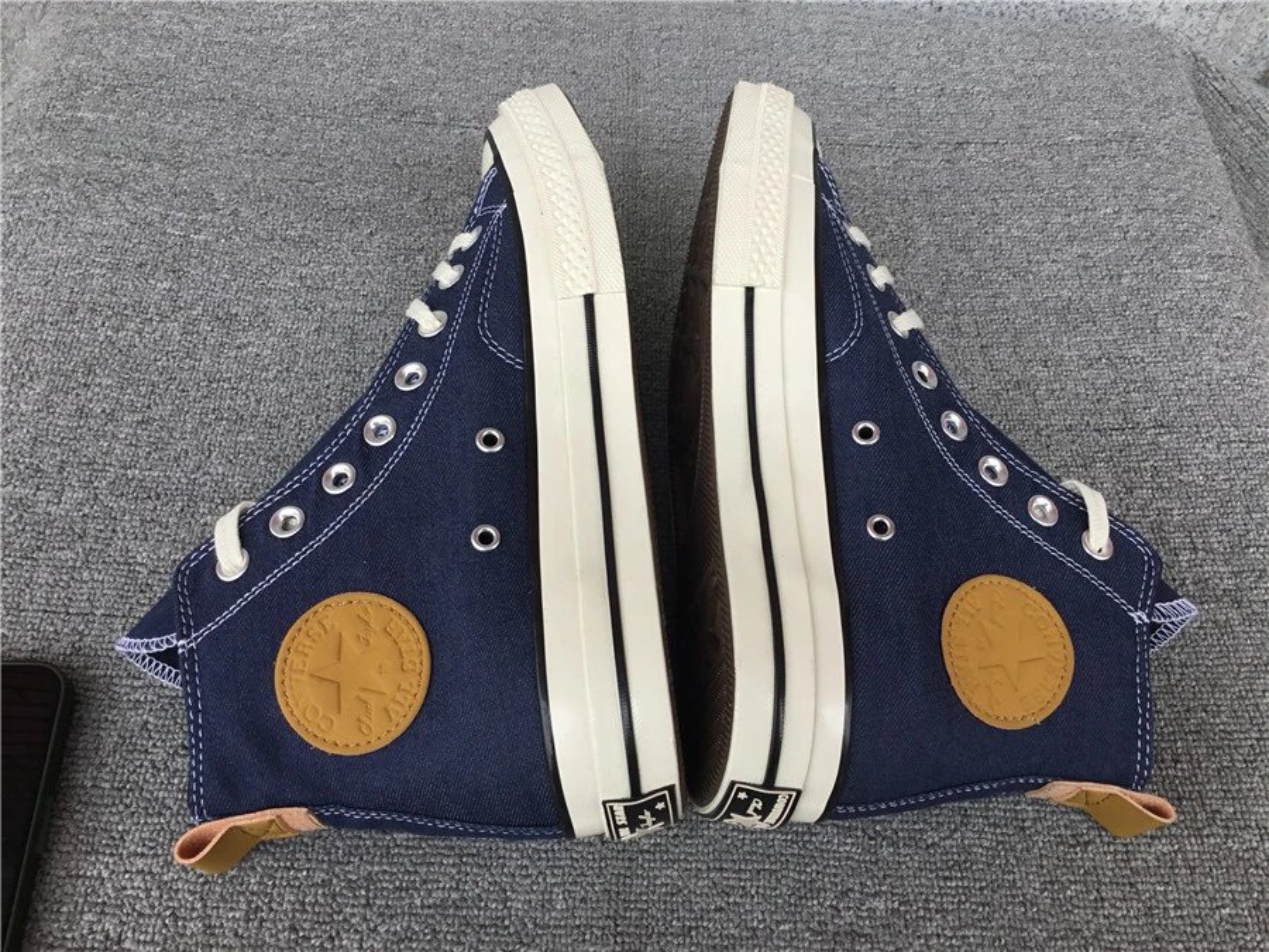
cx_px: 634
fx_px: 1136
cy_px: 476
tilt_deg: -56.6
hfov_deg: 58.4
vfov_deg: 45.4
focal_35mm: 31
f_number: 2.4
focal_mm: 3.3
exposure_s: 1/162
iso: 25
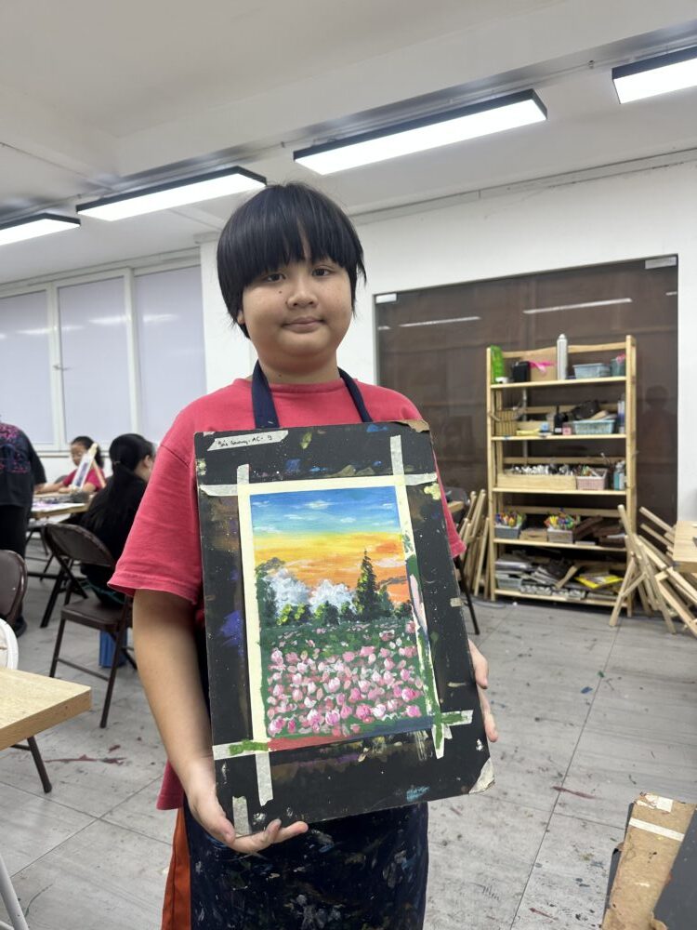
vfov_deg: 71.6
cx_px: 348
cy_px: 465
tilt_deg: -4.0
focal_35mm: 24
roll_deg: +0.4
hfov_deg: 56.8
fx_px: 644
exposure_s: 1/113
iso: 50
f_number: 1.78
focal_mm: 6.86
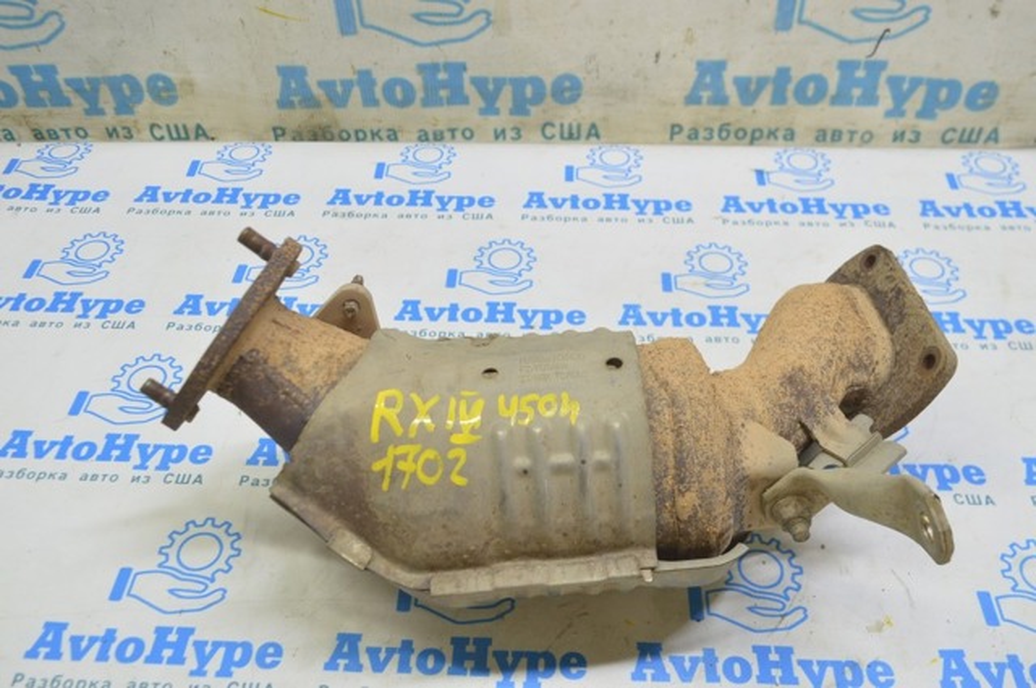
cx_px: 518
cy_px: 344
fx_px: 992
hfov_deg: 55.2
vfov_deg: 38.3
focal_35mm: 34
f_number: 5.6
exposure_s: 1/20
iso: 400
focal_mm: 23
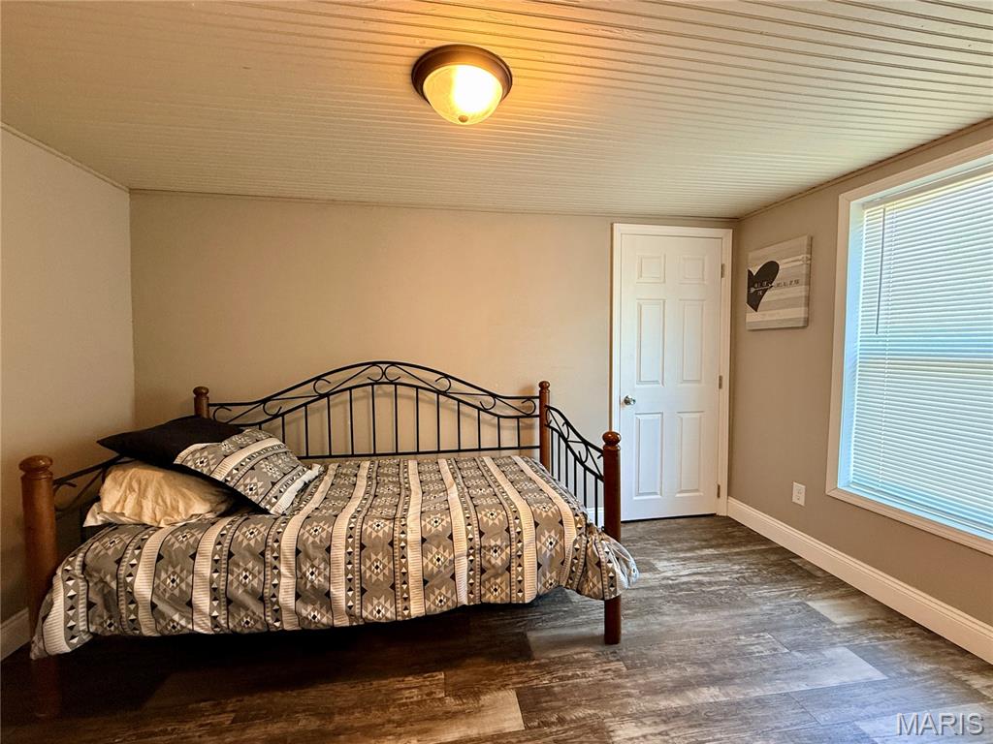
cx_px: 496
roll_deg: -0.2
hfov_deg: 102.1
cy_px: 372
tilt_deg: -2.8
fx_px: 402
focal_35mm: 14
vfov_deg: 85.7
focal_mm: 2.22
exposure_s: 1/60
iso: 400
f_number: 2.2
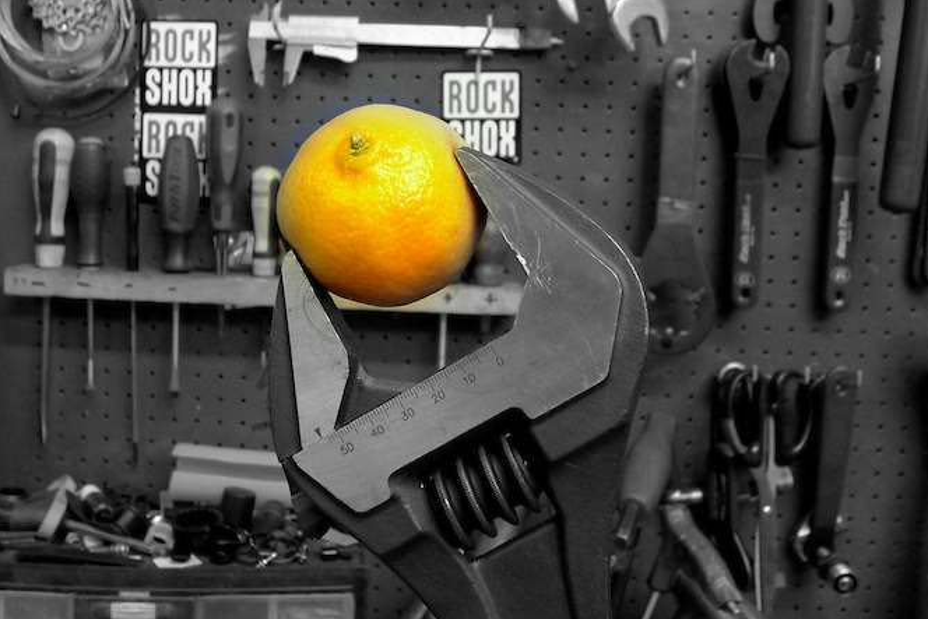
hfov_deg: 51.7
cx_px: 401
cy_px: 238
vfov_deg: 35.8
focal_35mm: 37
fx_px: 954
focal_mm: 5.1
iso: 400
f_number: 2
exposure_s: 1/60
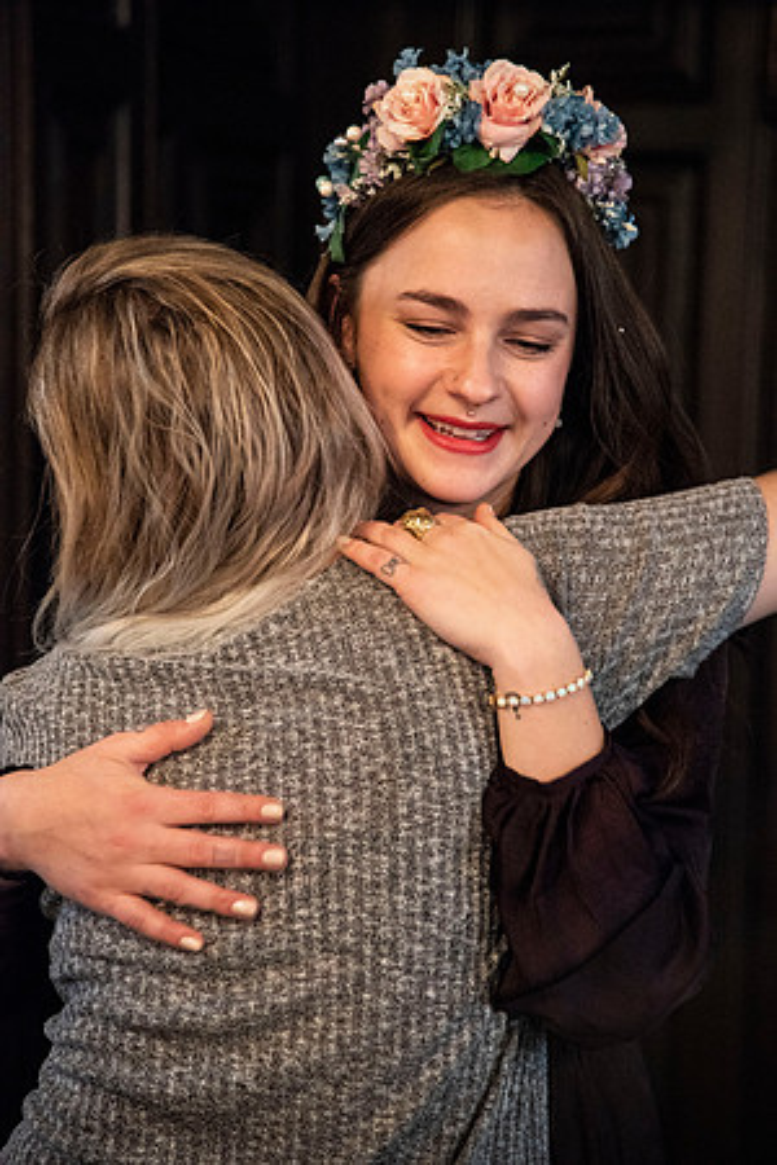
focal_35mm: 120
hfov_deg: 11.4
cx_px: 388
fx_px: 3885
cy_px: 582
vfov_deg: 17.1
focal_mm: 120
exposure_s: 1/200
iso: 3200
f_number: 4
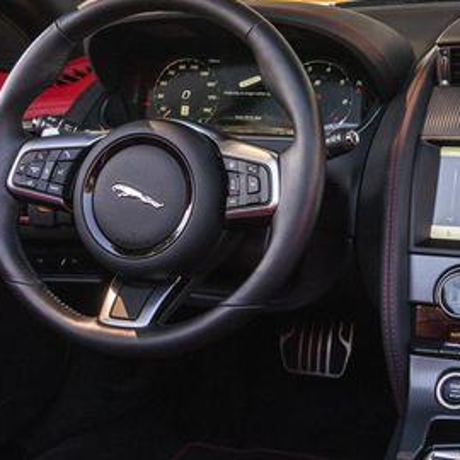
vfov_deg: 24.6
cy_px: 164
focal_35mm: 70
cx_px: 374
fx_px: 1052
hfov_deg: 24.2
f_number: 7.1
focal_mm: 24
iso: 640
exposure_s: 1/160
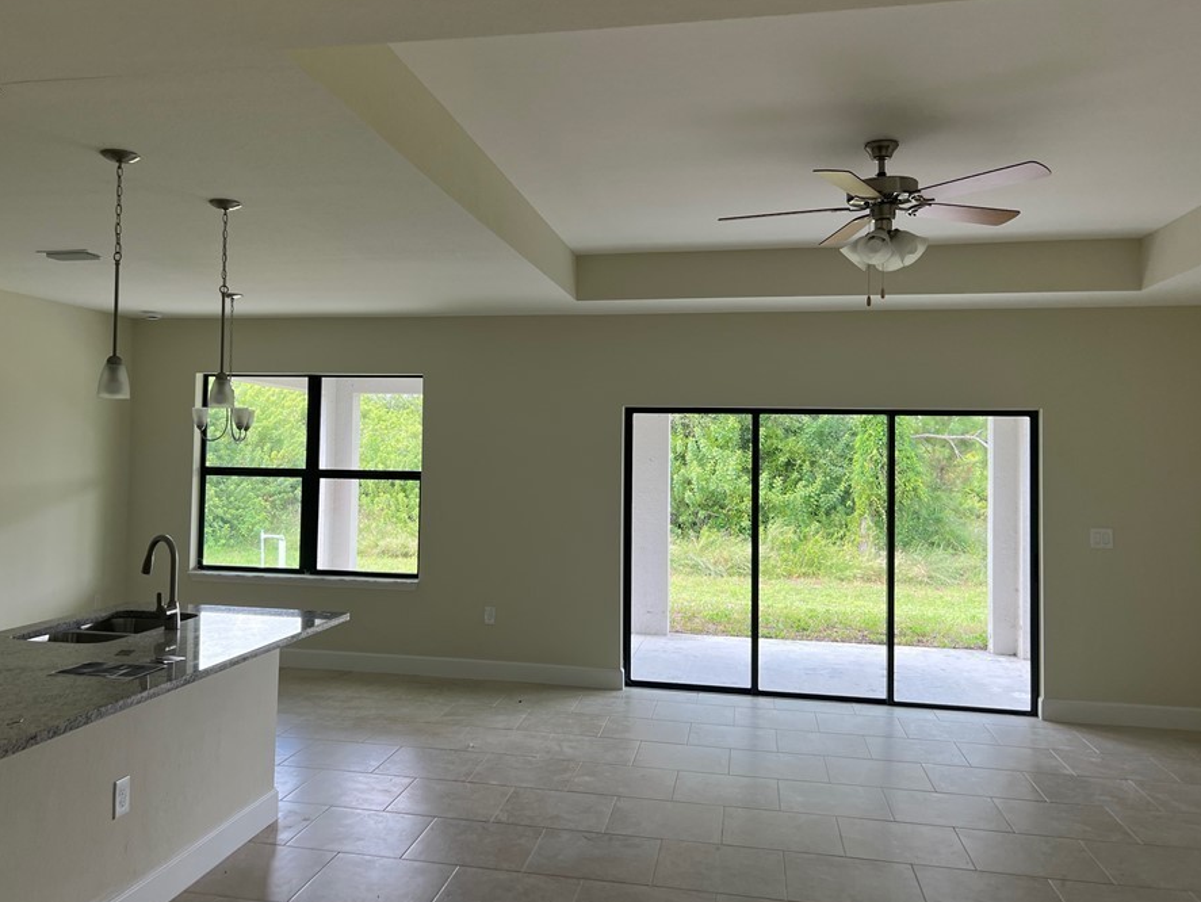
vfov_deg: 46.7
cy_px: 402
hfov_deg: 59.7
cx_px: 517
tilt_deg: +3.3
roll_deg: -0.3
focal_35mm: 30
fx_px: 1041
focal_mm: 5.7
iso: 50
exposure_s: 1/171
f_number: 1.5
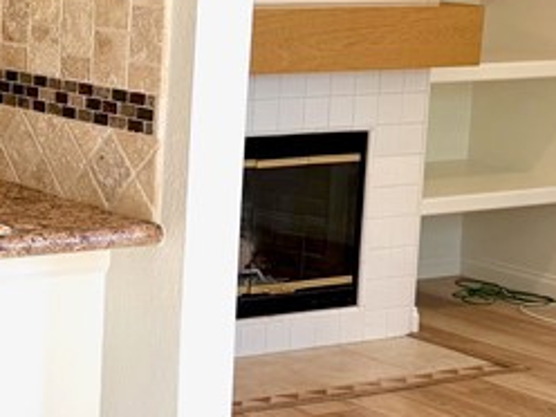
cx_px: -173
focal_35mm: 99
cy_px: 114
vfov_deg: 14.9
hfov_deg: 18.4
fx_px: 1590
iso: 64
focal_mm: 6.76
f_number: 1.78
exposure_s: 1/230
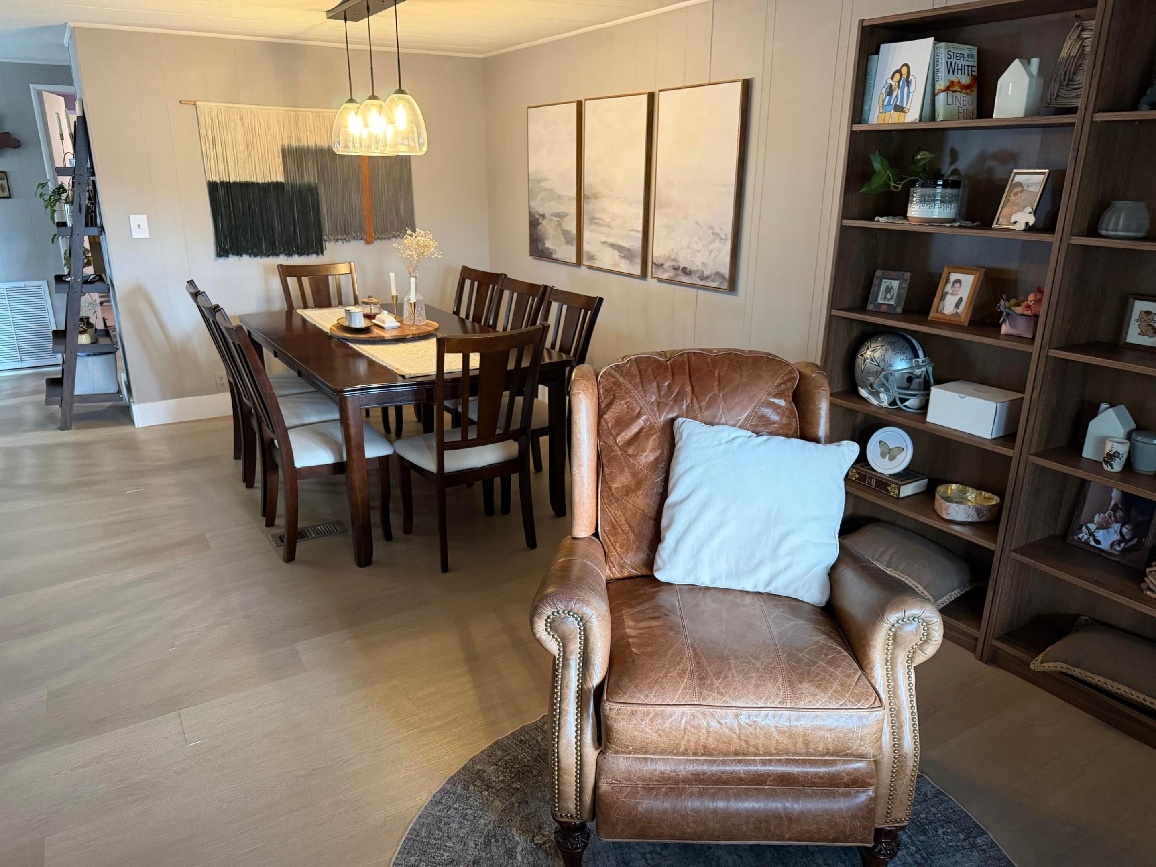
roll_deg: +0.0
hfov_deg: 71.6
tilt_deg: -17.9
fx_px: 801
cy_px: 434
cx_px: 578
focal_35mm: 24
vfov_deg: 56.8
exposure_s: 1/60
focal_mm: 6.76
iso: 500
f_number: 1.78
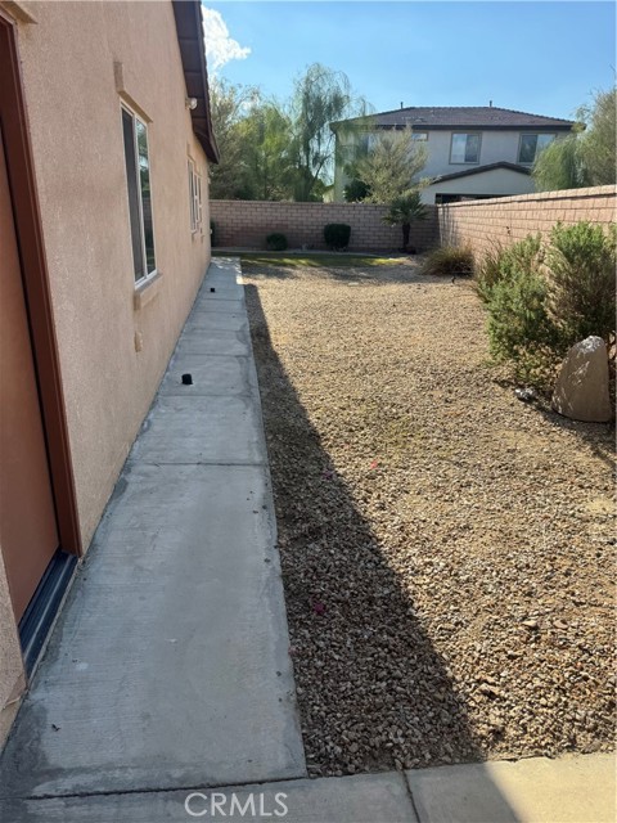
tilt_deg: -19.6
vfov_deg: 71.6
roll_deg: -2.3
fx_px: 570
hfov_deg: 56.8
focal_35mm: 24
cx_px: 308
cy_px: 412
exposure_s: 1/2331
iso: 80
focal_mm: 6.76
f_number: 1.78
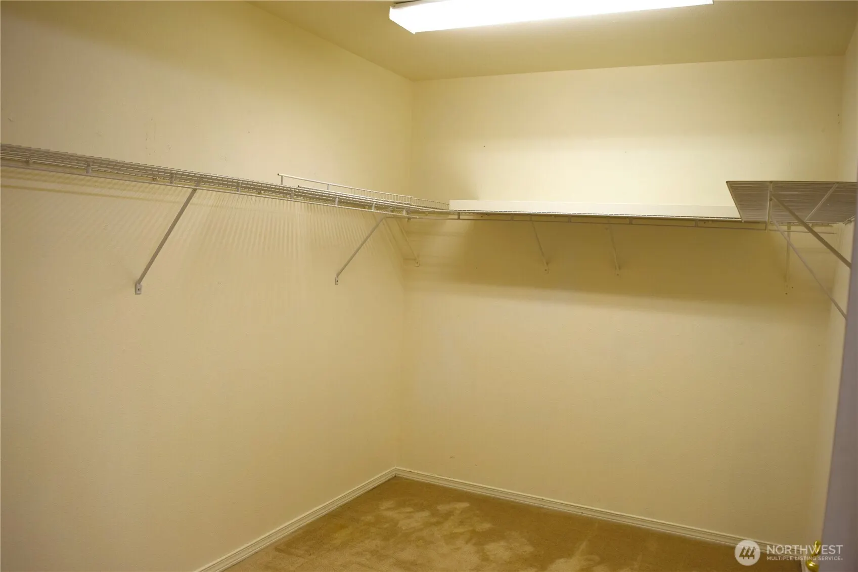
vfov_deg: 47.9
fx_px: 643
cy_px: 286
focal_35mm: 27
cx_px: 429
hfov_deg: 67.4
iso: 400
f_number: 5.6
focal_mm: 18
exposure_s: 1/125
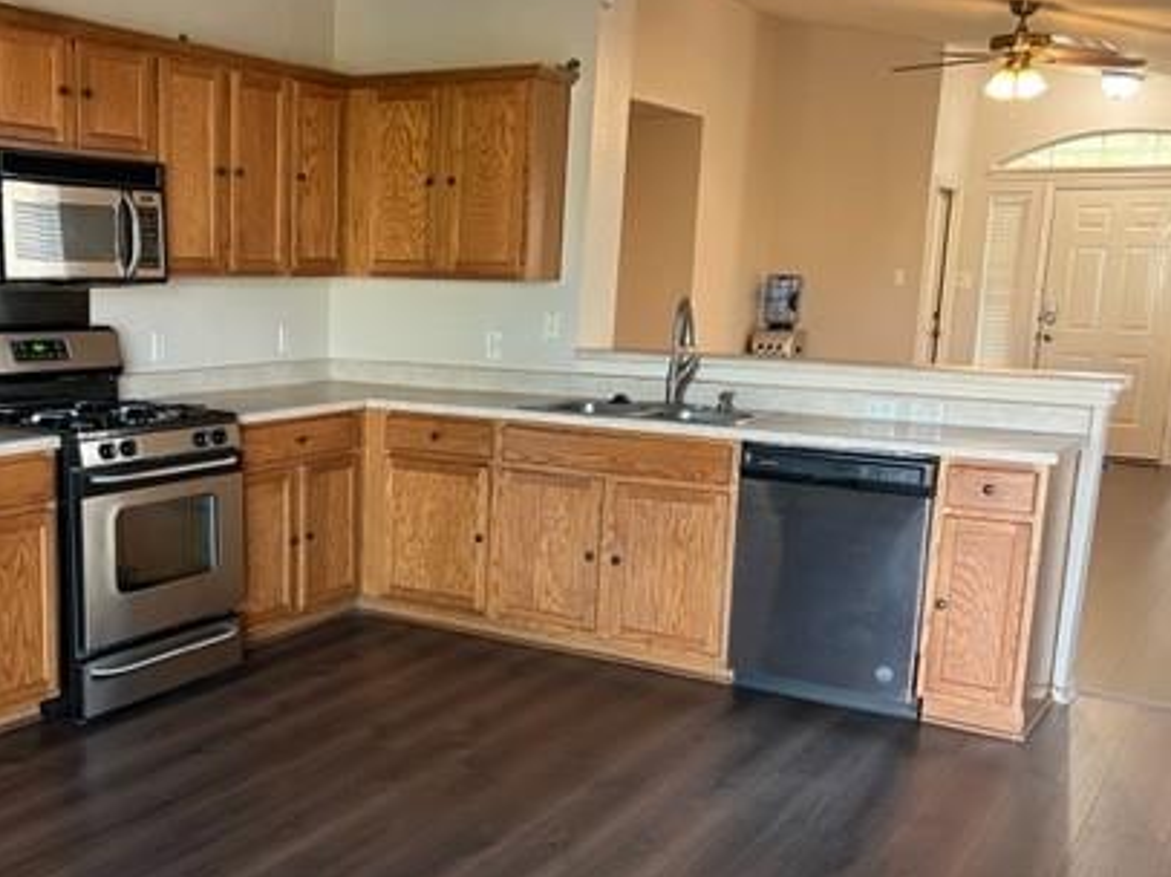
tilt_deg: -10.9
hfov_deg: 44.9
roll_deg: -1.2
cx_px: 363
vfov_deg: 35.0
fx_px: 1386
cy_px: 519
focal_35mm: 41
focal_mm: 5.7
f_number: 1.5
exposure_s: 1/60
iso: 250
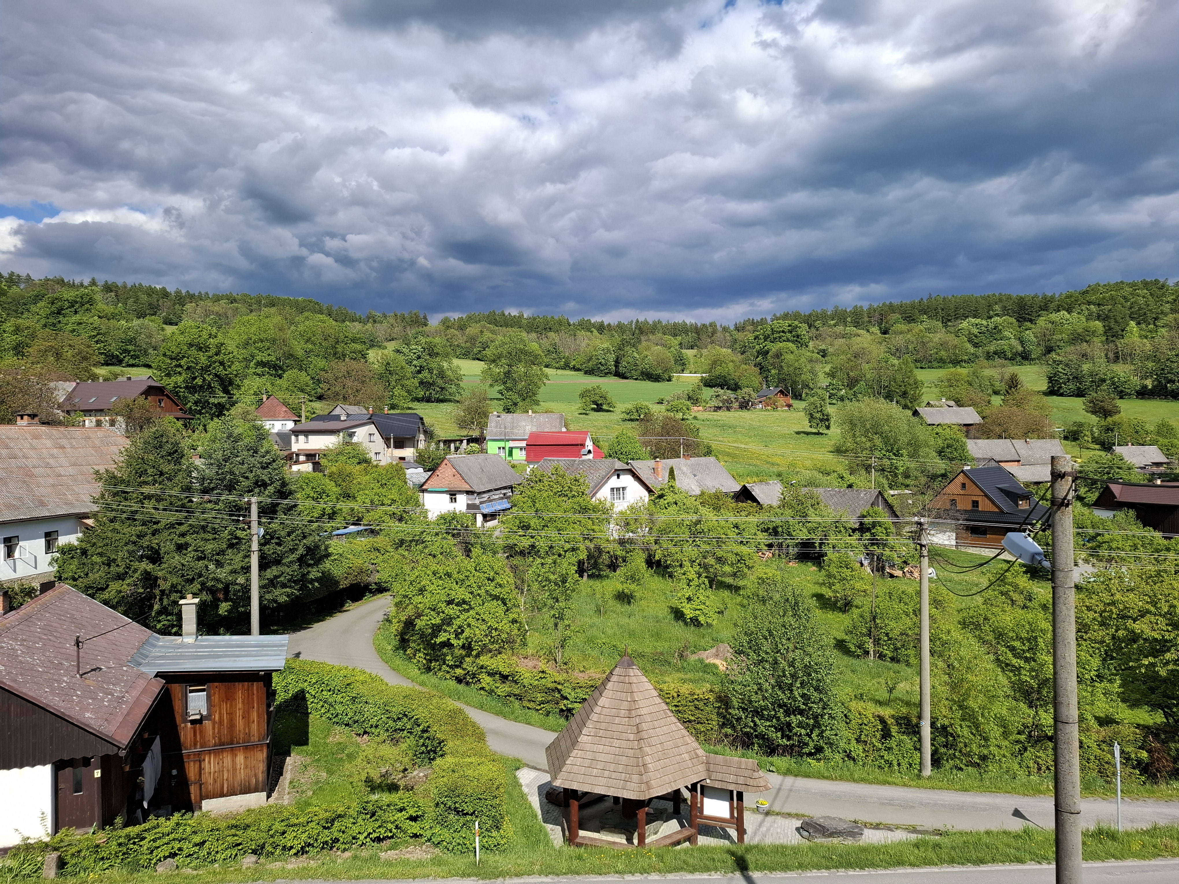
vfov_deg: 58.9
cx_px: 590
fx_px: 783
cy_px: 442
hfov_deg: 73.9
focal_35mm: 23
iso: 50
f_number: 1.8
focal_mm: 5.54
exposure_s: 1/1626
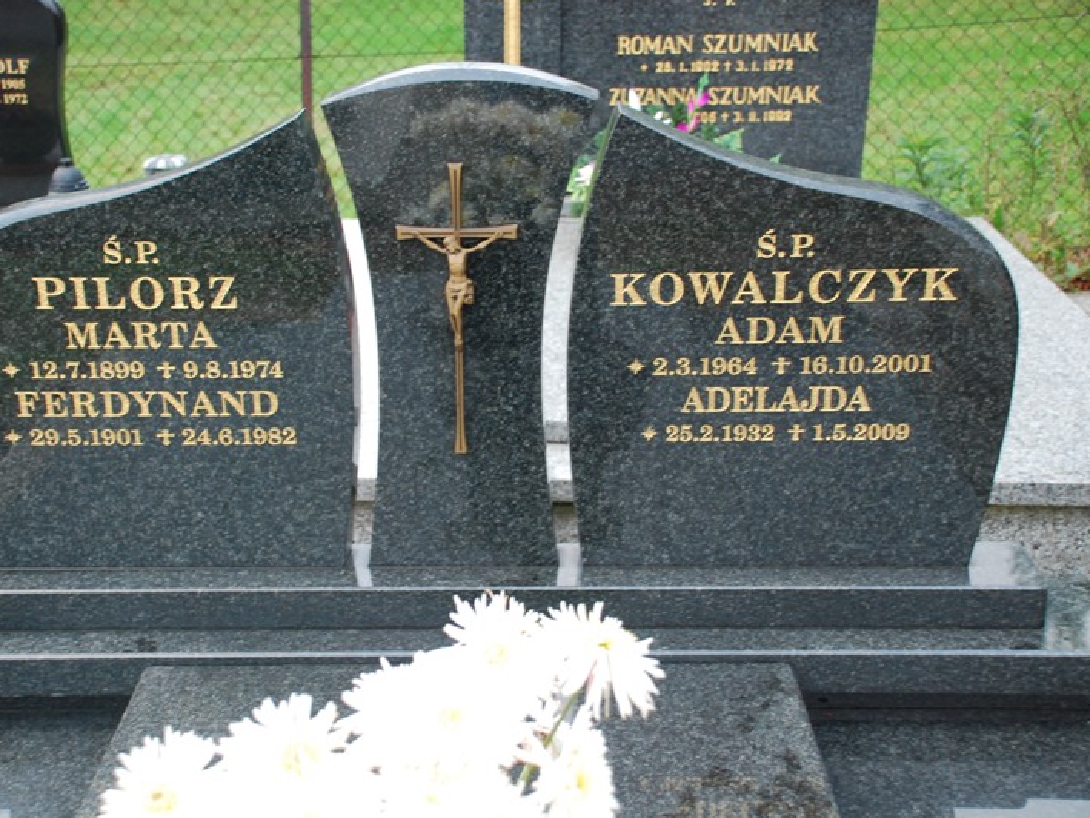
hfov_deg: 37.8
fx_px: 1592
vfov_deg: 28.8
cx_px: 486
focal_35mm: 51
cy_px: 407
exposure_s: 1/20
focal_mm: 31
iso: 500
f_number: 4.2
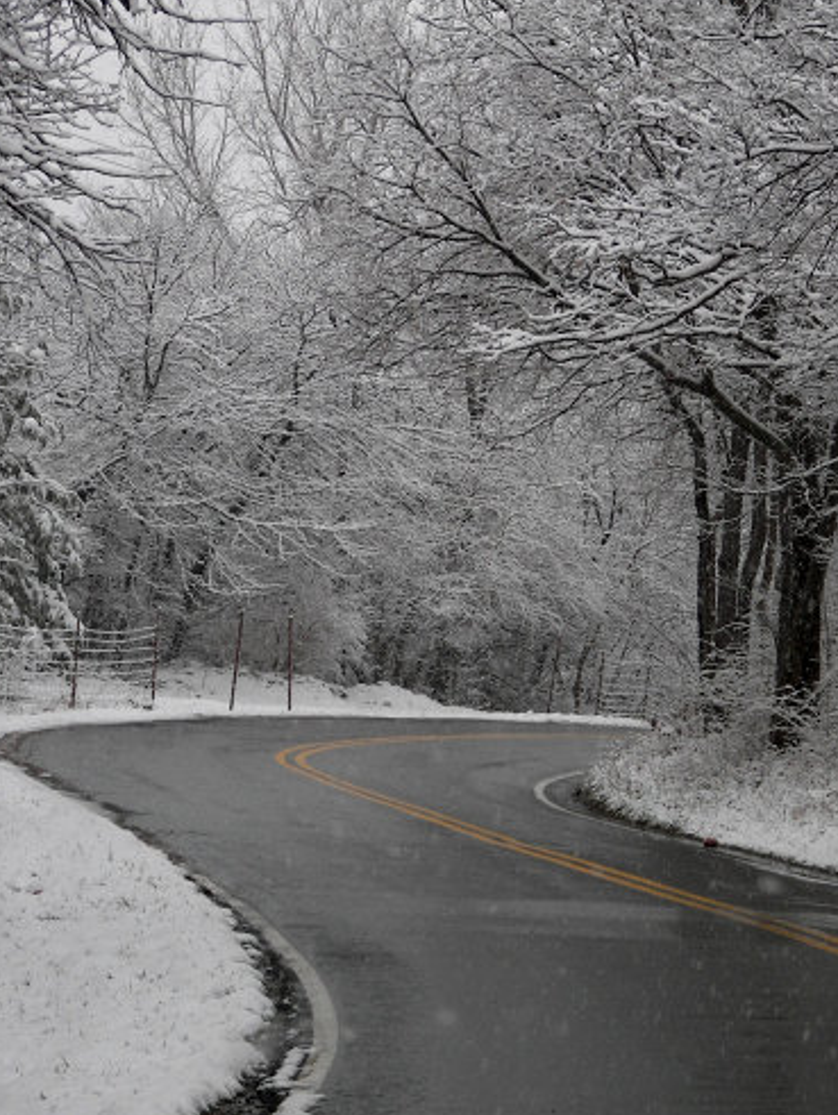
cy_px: 522
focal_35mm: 199
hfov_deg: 7.5
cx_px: 372
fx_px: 6415
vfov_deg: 9.9
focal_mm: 27
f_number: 3.2
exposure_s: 1/125
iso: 50
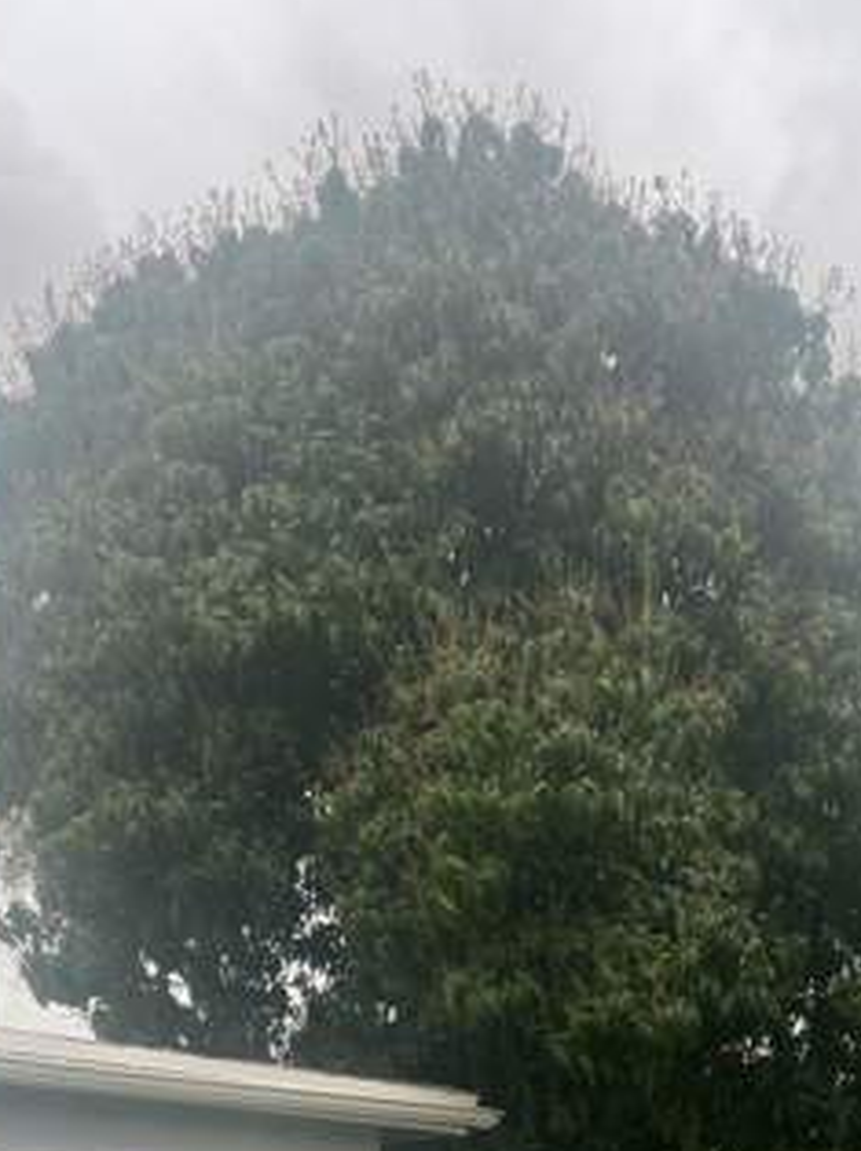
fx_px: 1760
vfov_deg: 34.3
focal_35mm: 53
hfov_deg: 27.1
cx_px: 652
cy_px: 1026
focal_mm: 5.7
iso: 50
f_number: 1.5
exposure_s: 1/294
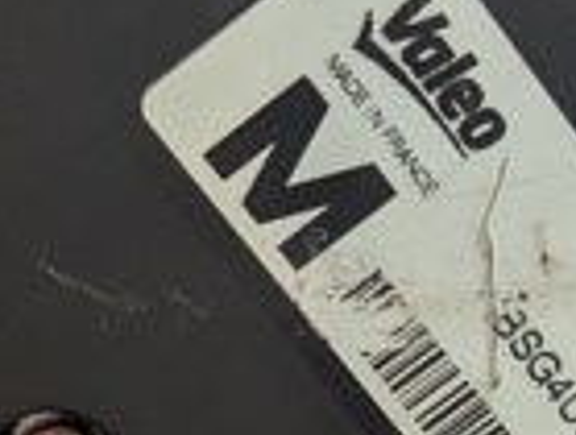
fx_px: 1835
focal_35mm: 110
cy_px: 439
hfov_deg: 17.7
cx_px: 450
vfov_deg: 13.3
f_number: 1.85
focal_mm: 6.81
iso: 1268
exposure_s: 1/155
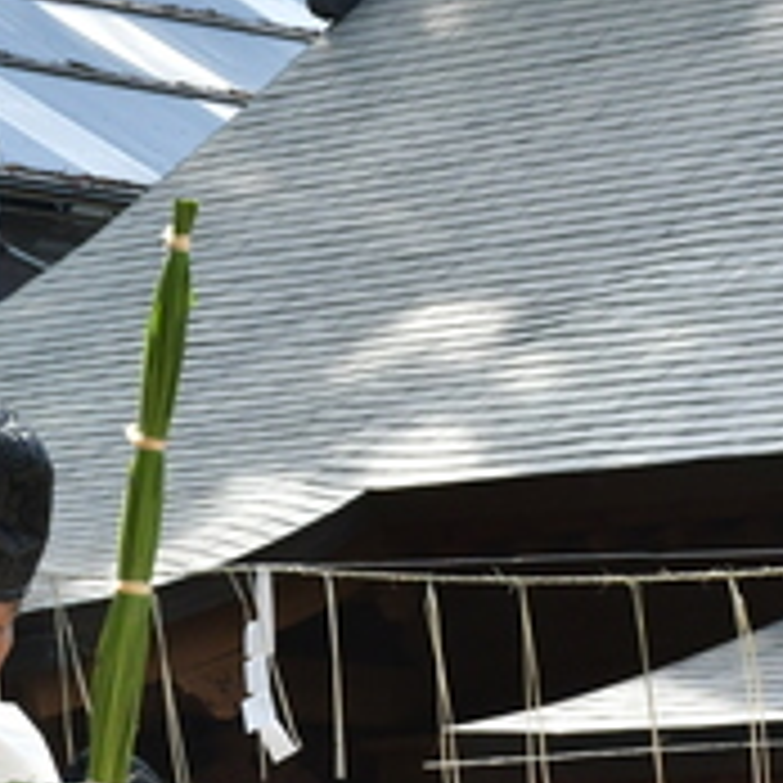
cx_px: 387
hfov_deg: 7.2
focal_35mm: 243
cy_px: 794
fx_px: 6219
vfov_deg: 7.2
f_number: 13
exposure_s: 1/750
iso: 1000
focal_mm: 56
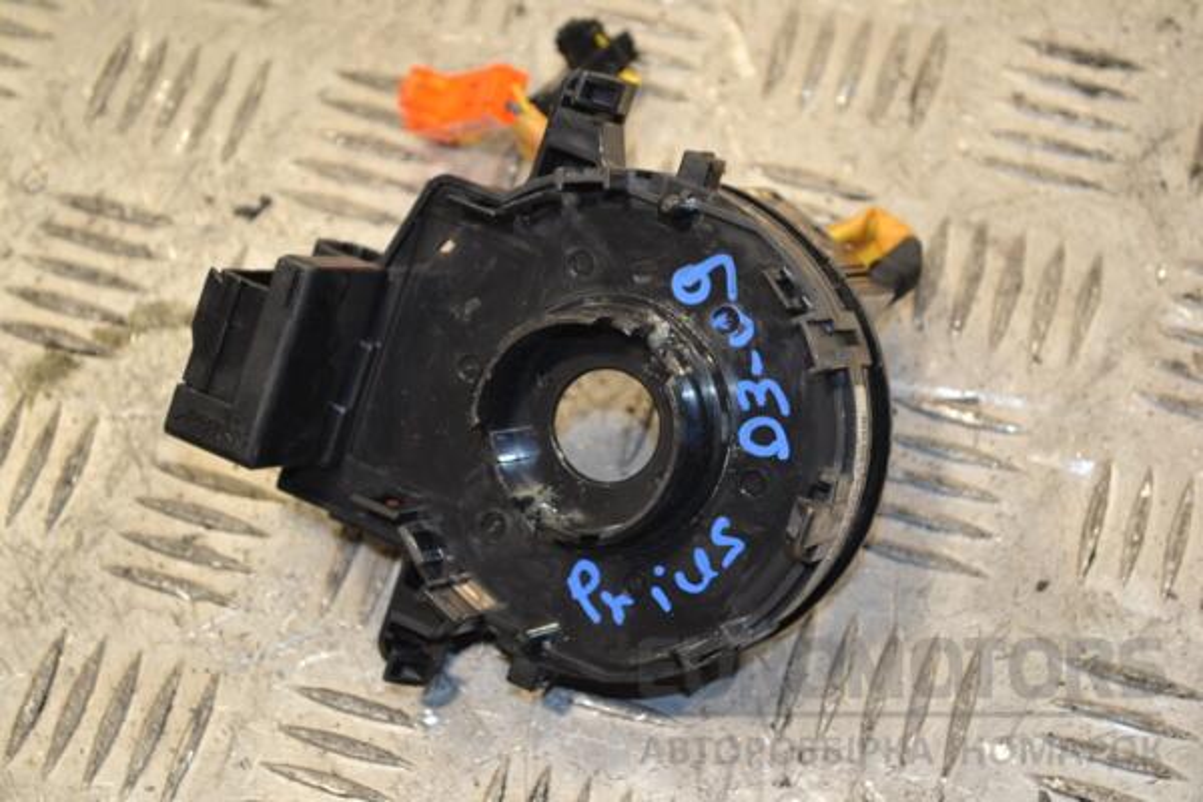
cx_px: 602
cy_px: 401
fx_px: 2757
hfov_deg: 24.6
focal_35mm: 82
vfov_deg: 16.6
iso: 500
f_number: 5.6
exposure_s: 1/60
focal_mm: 55
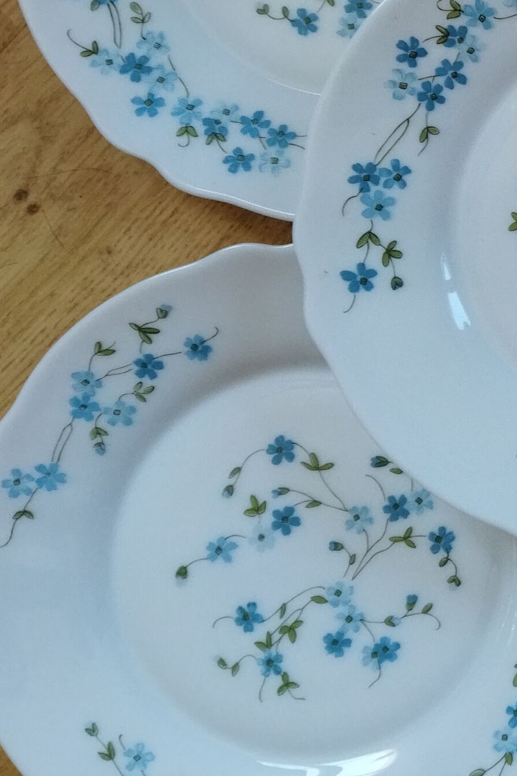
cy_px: 274
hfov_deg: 13.9
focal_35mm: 84
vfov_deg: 24.1
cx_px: 1006
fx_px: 1810
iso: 107
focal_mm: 4.71
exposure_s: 1/50
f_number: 1.79
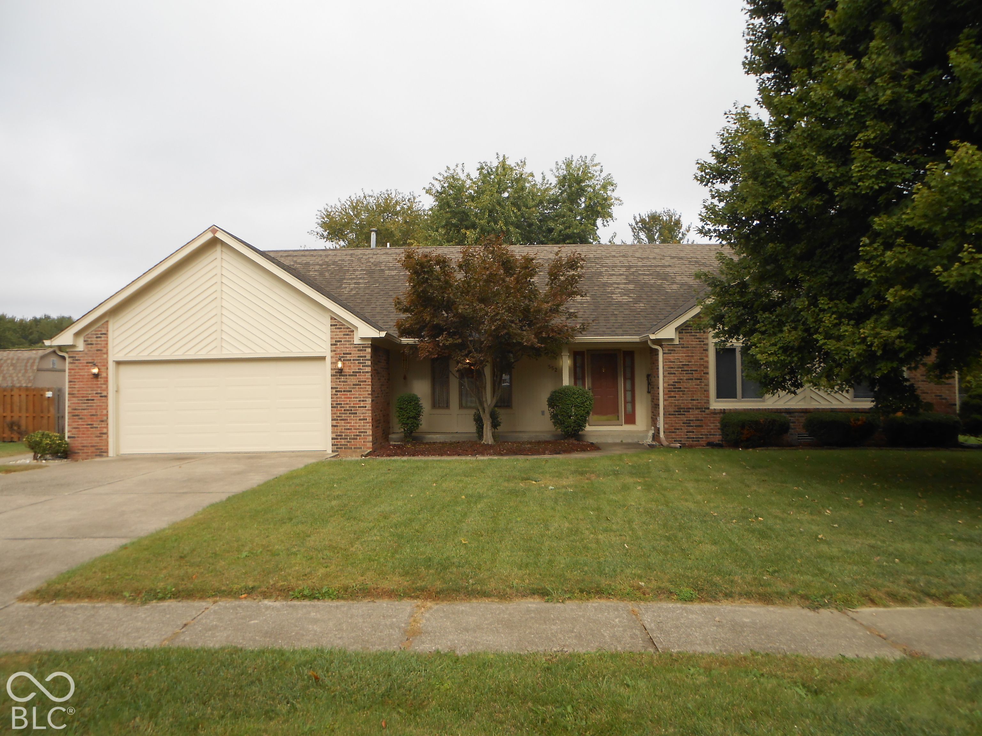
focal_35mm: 26
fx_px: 738
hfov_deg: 67.3
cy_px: 368
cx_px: 491
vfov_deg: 53.1
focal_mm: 4.6
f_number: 3.5
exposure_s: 1/250
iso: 80
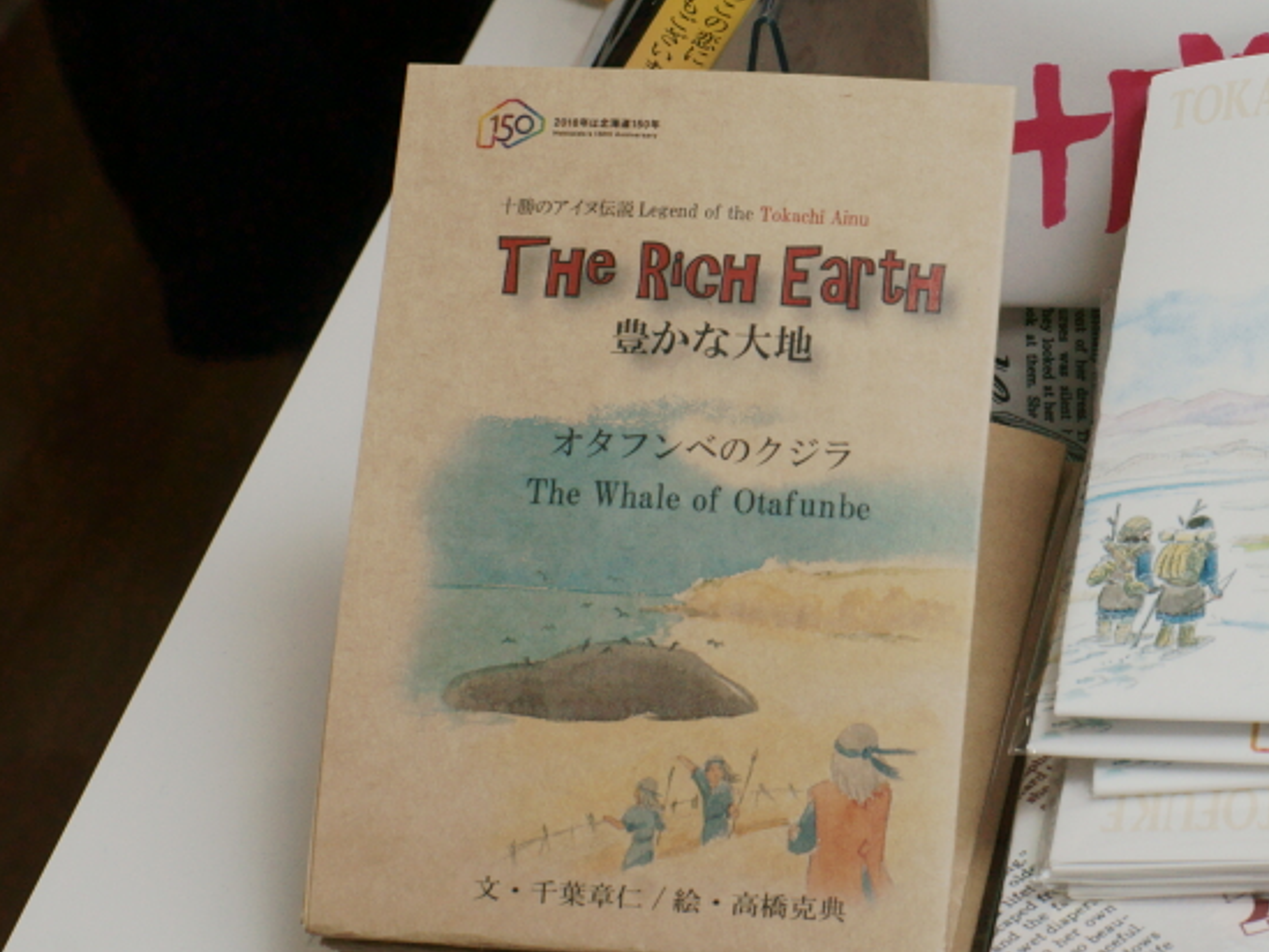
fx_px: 3850
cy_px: 217
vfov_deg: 14.0
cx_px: 1338
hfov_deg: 18.1
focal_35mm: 105
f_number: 11
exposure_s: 1/125
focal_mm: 50
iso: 200
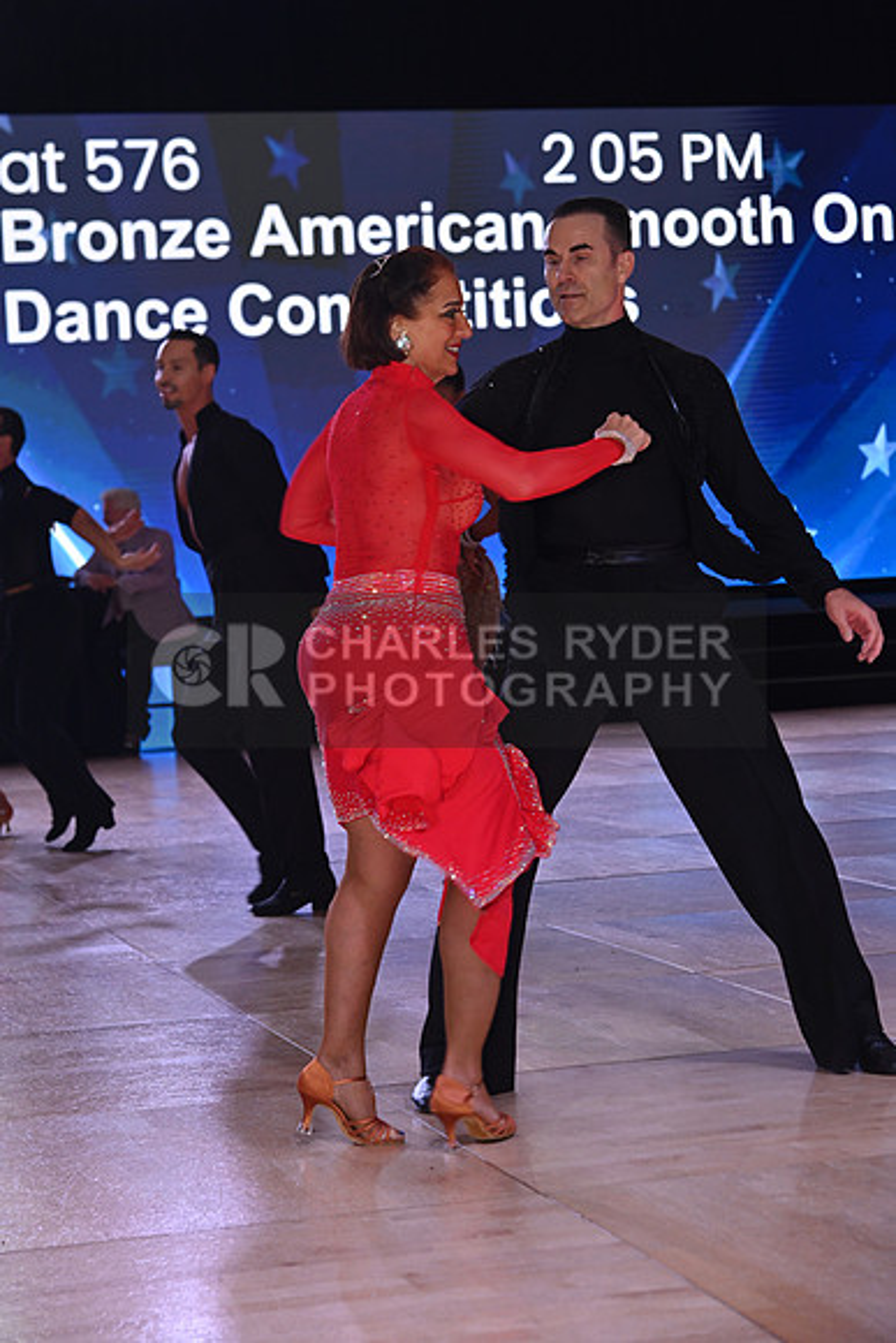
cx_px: 448
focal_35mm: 78
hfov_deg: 17.5
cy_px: 672
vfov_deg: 26.0
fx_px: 2910
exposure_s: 1/320
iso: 800
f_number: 9
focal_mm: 78
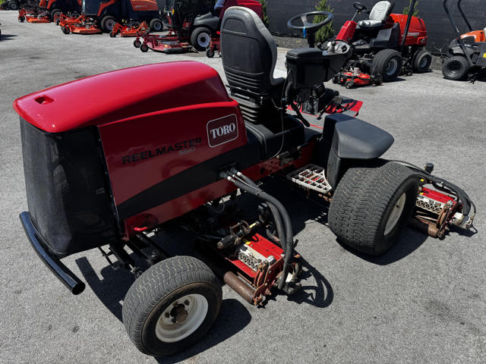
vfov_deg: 56.8
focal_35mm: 24
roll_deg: -2.5
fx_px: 337
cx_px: 243
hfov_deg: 71.6
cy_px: 182
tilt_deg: -29.8
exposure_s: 1/1767
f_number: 1.78
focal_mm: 6.76
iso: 80
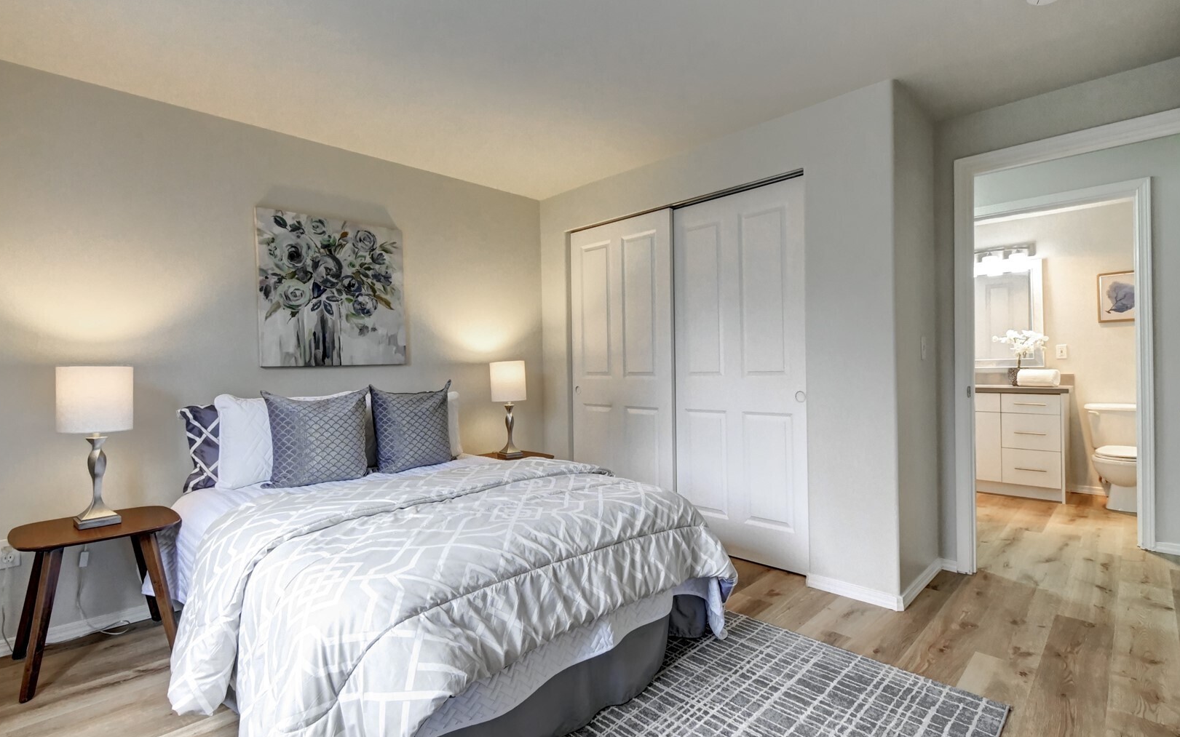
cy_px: 394
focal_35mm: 16
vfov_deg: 71.2
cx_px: 595
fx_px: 515
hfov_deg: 97.8
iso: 3200
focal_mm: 10
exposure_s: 1/8
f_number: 11
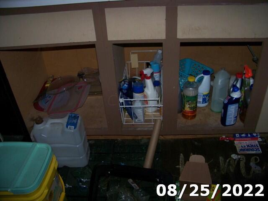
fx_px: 255
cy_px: 100
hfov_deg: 55.4
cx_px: 134
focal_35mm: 33
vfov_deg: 42.9
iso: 200
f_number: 2.8
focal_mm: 5.85
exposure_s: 1/30
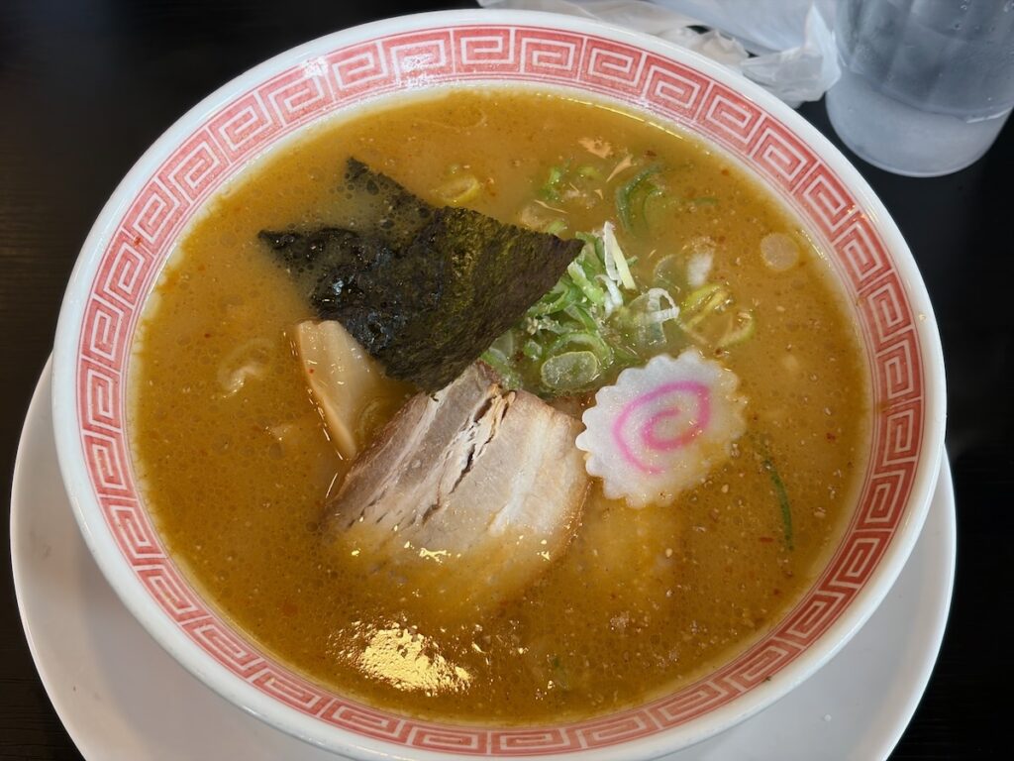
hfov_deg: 36.8
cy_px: 380
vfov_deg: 28.0
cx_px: 507
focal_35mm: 52
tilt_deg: -59.0
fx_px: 1523
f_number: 1.6
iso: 50
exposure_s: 1/50
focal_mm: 5.96
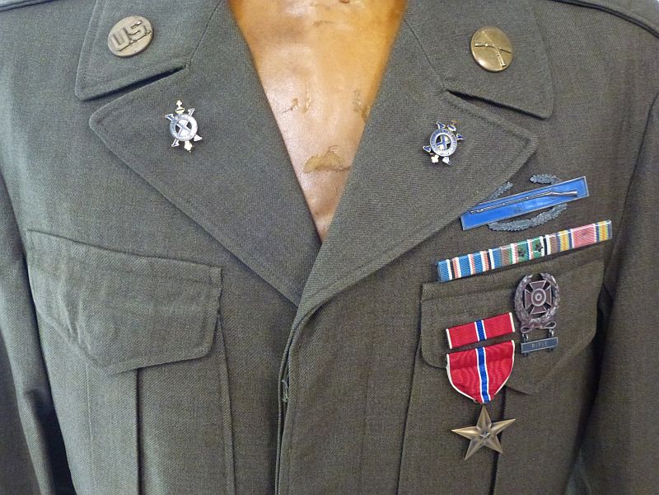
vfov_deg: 35.1
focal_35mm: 41
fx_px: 781
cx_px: 330
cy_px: 248
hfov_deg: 45.8
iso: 800
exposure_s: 1/30
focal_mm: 7.4
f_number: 3.9
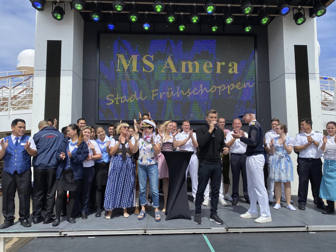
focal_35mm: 26
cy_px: 126
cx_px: 168
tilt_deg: +5.3
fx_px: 252
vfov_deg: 53.1
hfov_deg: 67.3
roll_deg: +2.0
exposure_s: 1/3049
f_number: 1.8
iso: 32
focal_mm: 4.25
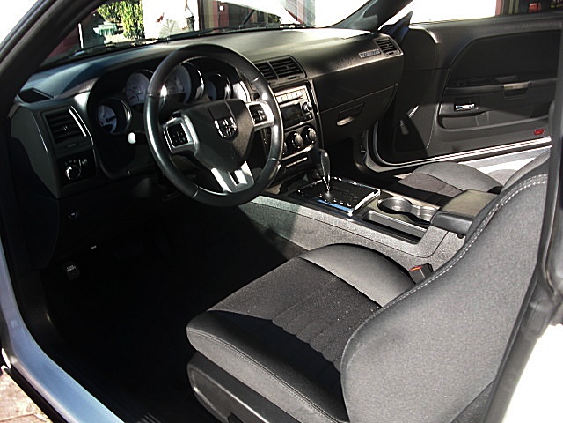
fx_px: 586
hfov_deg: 51.4
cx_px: 282
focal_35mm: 36
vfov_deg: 39.7
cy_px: 212
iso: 50
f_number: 2.8
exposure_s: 1/100
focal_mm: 6.3
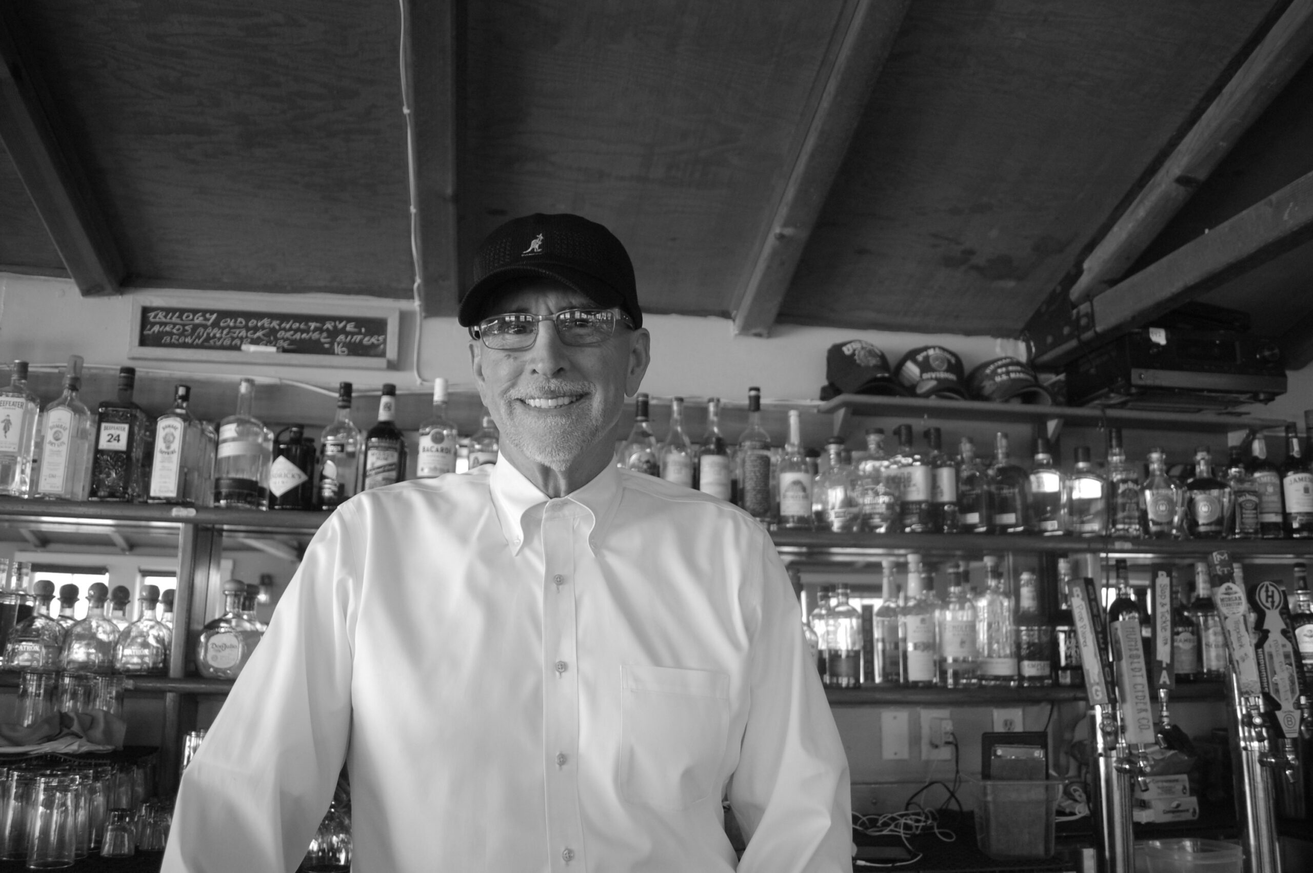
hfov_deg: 67.4
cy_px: 436
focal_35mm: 27
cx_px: 656
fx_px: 984
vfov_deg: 47.8
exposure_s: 1/125
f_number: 3.5
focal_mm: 18
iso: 560
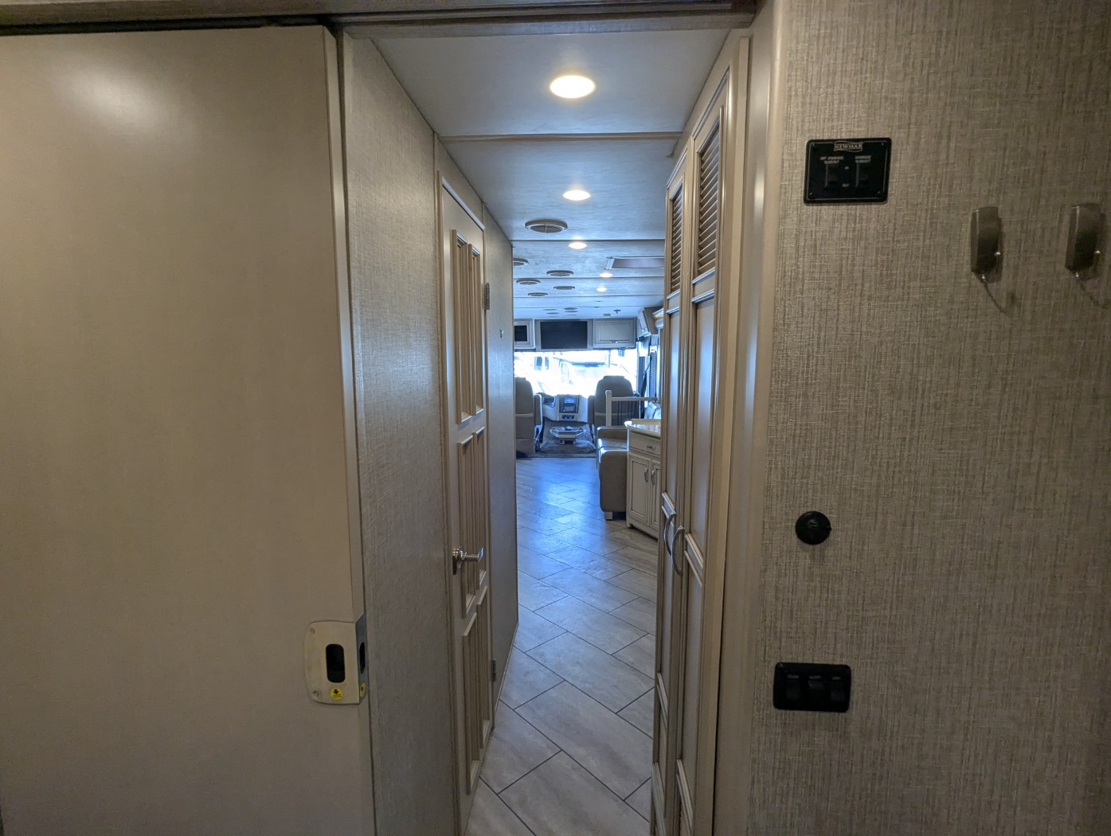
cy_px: 418
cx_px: 556
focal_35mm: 16
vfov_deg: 78.2
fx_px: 514
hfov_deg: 94.4
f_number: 2.2
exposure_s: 1/139
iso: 209
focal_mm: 2.35
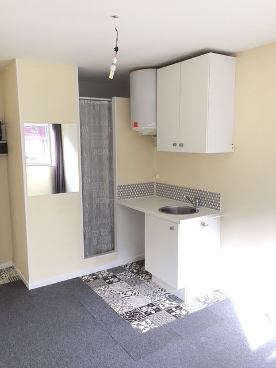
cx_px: 138
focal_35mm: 29
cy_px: 184
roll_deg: +1.0
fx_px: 308
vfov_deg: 61.7
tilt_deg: -8.5
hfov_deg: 48.2
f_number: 2.2
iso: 50
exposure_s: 1/100
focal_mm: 4.15
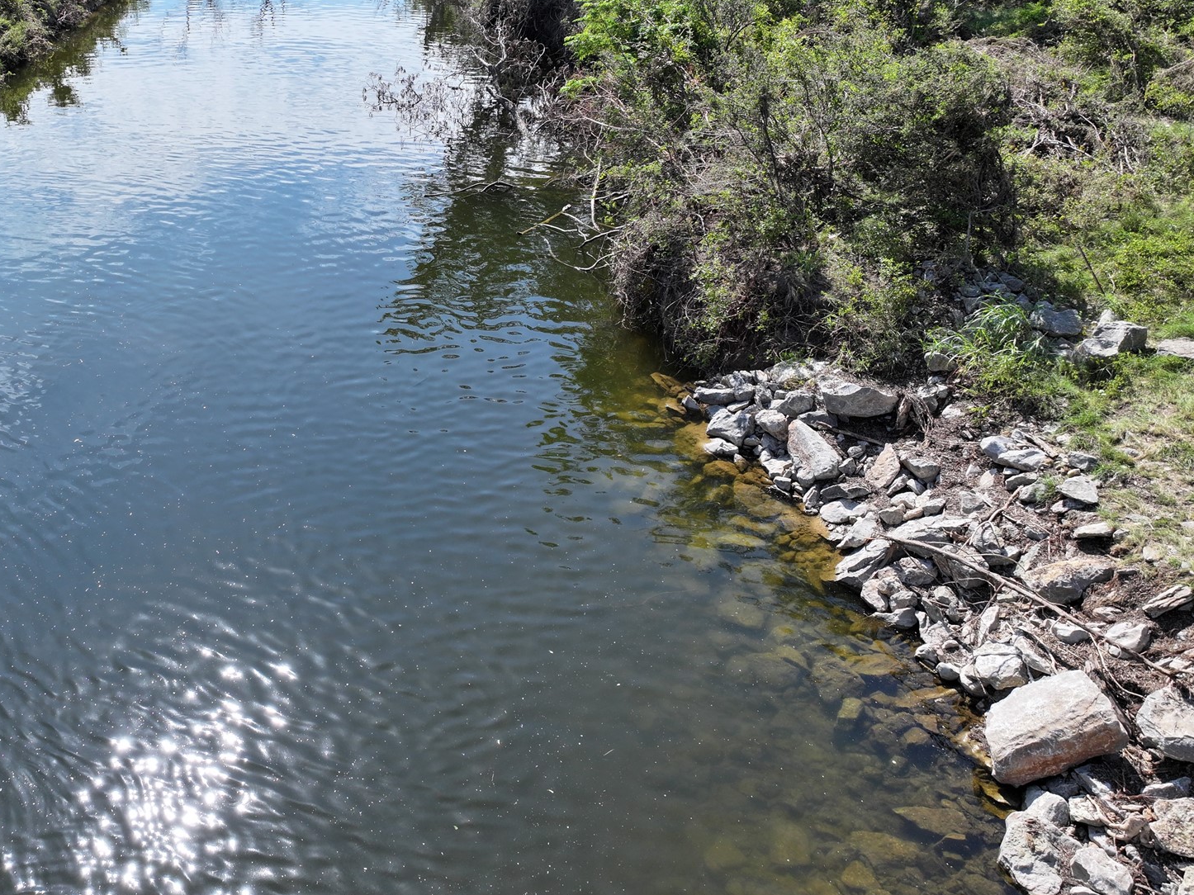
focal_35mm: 34
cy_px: 339
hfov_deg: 52.7
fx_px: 1173
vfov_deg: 41.5
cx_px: 375
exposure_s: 1/2500
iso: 240
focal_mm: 12.29
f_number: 2.8
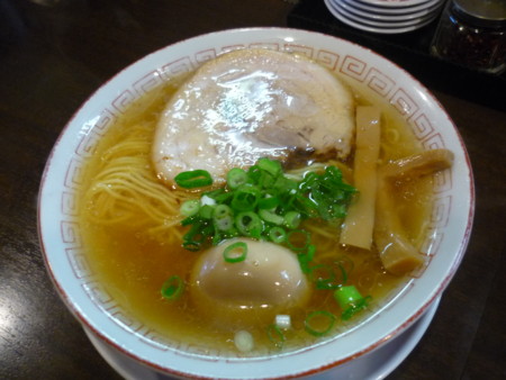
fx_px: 483
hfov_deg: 55.3
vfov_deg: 43.0
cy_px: 190
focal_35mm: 33
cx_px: 253
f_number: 2.8
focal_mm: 5.5
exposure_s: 1/30
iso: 400
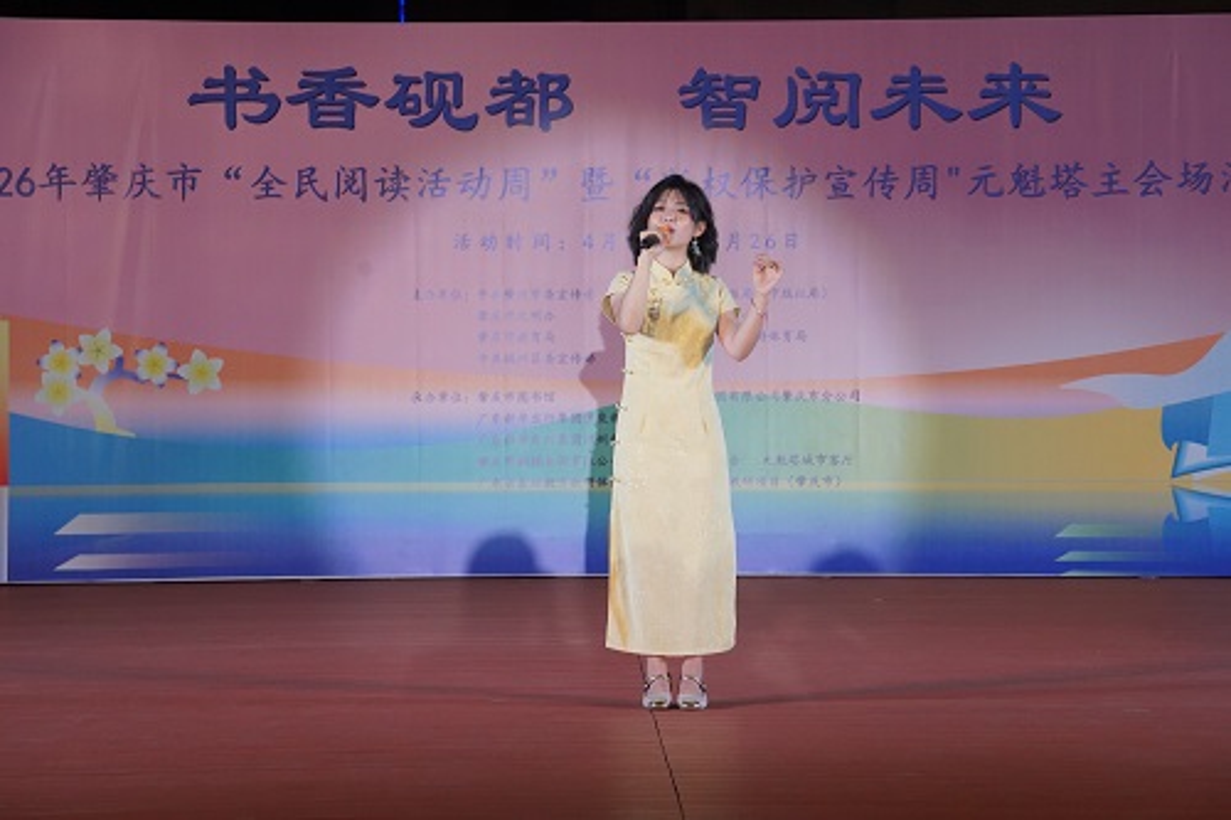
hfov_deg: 17.4
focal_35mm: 118
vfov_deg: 11.6
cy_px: 410
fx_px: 4033
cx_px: 616
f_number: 7.1
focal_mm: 118
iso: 6400
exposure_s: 1/640
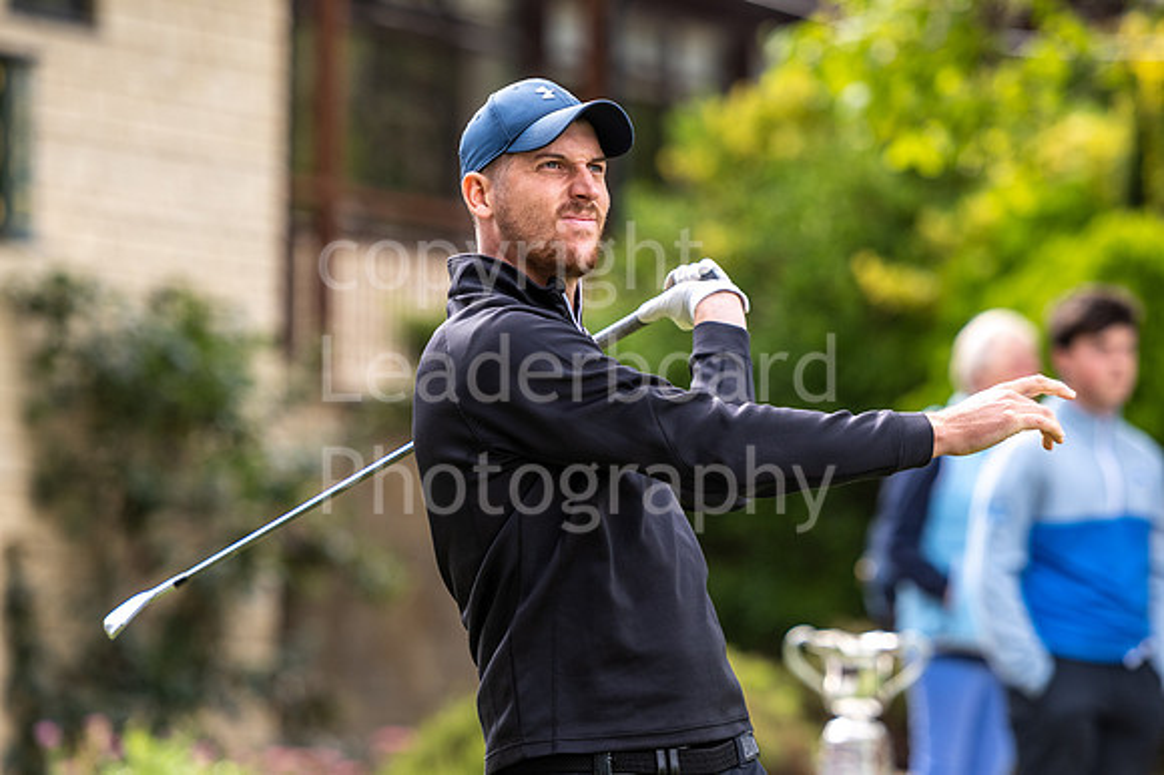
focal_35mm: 262
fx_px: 8466
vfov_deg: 5.2
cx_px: 582
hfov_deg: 7.9
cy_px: 388
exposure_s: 1/640
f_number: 2.8
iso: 200
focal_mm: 175
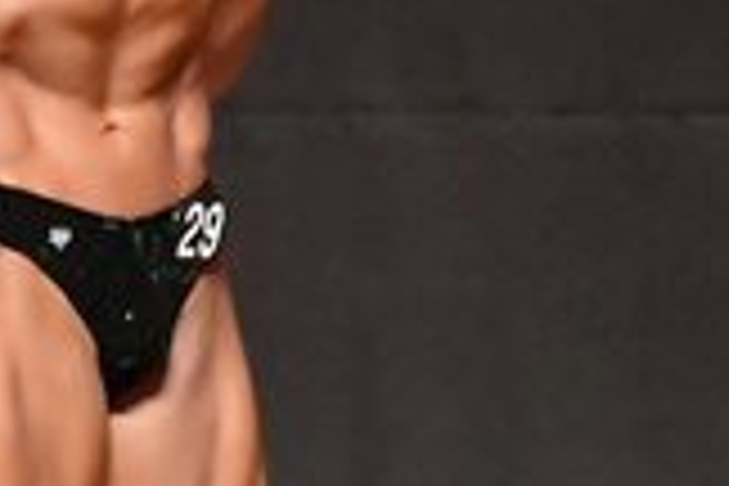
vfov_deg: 1.1
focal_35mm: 1288
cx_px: 115
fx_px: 26080
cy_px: 292
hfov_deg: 1.6
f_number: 5.6
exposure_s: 1/400
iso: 16000
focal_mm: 180
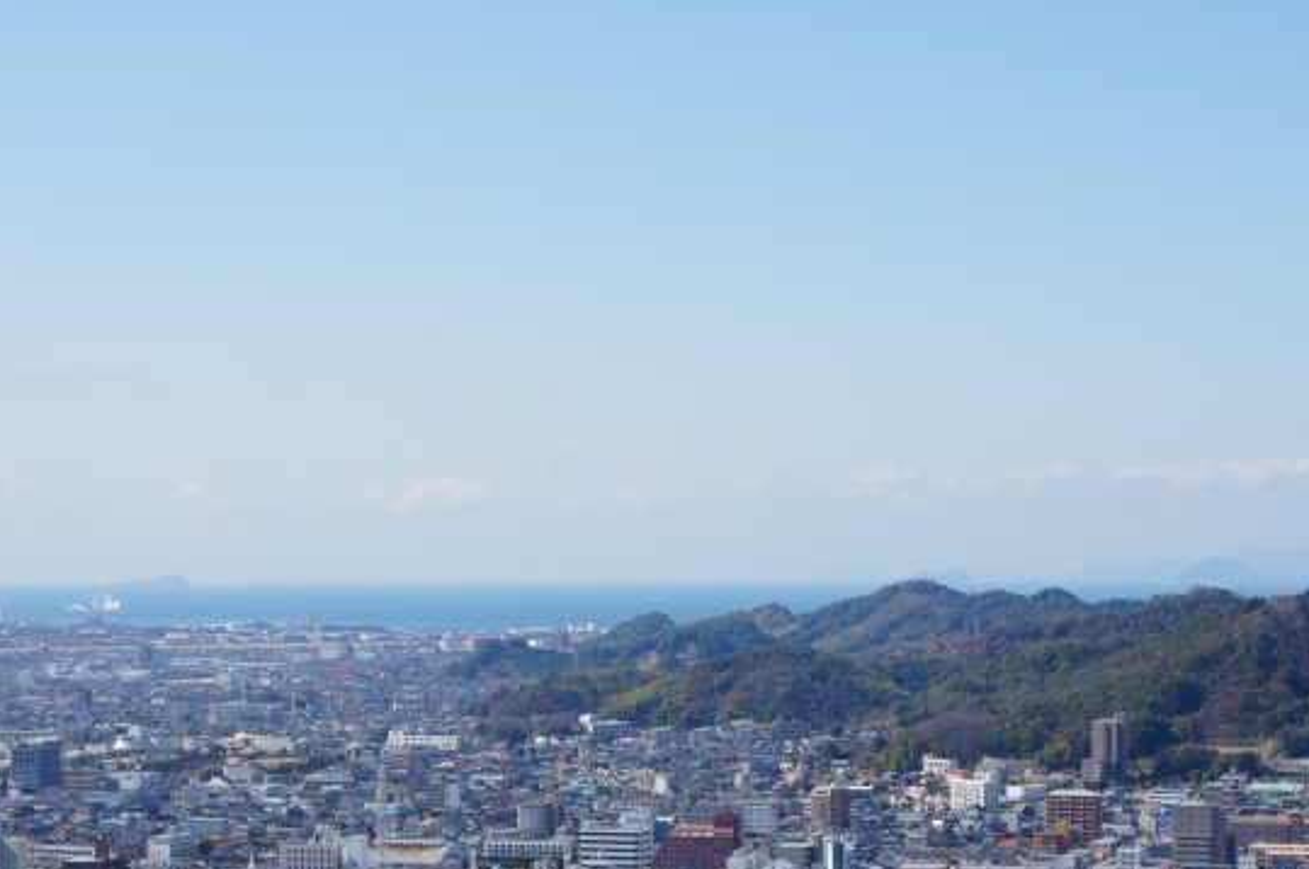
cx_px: 627
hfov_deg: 22.9
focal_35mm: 89
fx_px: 3232
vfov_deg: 15.3
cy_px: 566
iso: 200
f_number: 13
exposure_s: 1/320
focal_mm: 32
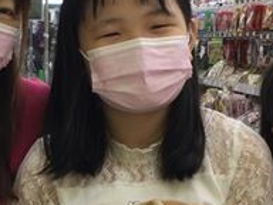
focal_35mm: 97
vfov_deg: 15.2
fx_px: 765
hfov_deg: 19.8
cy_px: 122
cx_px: 16
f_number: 2.4
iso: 50
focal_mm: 3.3
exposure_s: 1/30
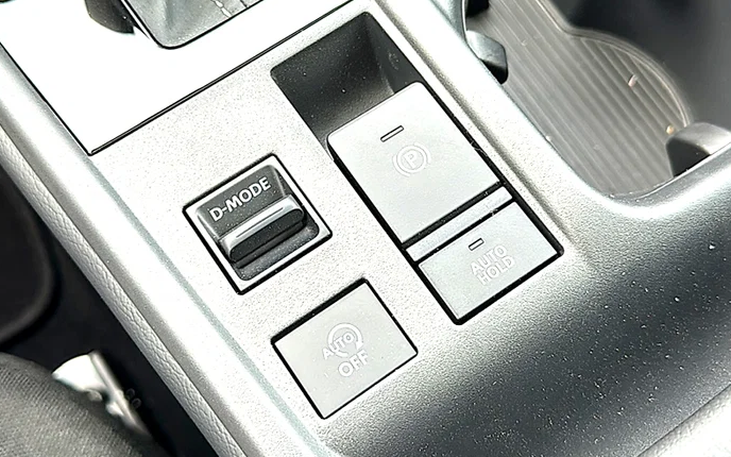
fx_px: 817
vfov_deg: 31.2
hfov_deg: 48.2
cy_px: 194
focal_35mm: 41
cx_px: 361
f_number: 1.78
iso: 50
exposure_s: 1/98
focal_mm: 6.86
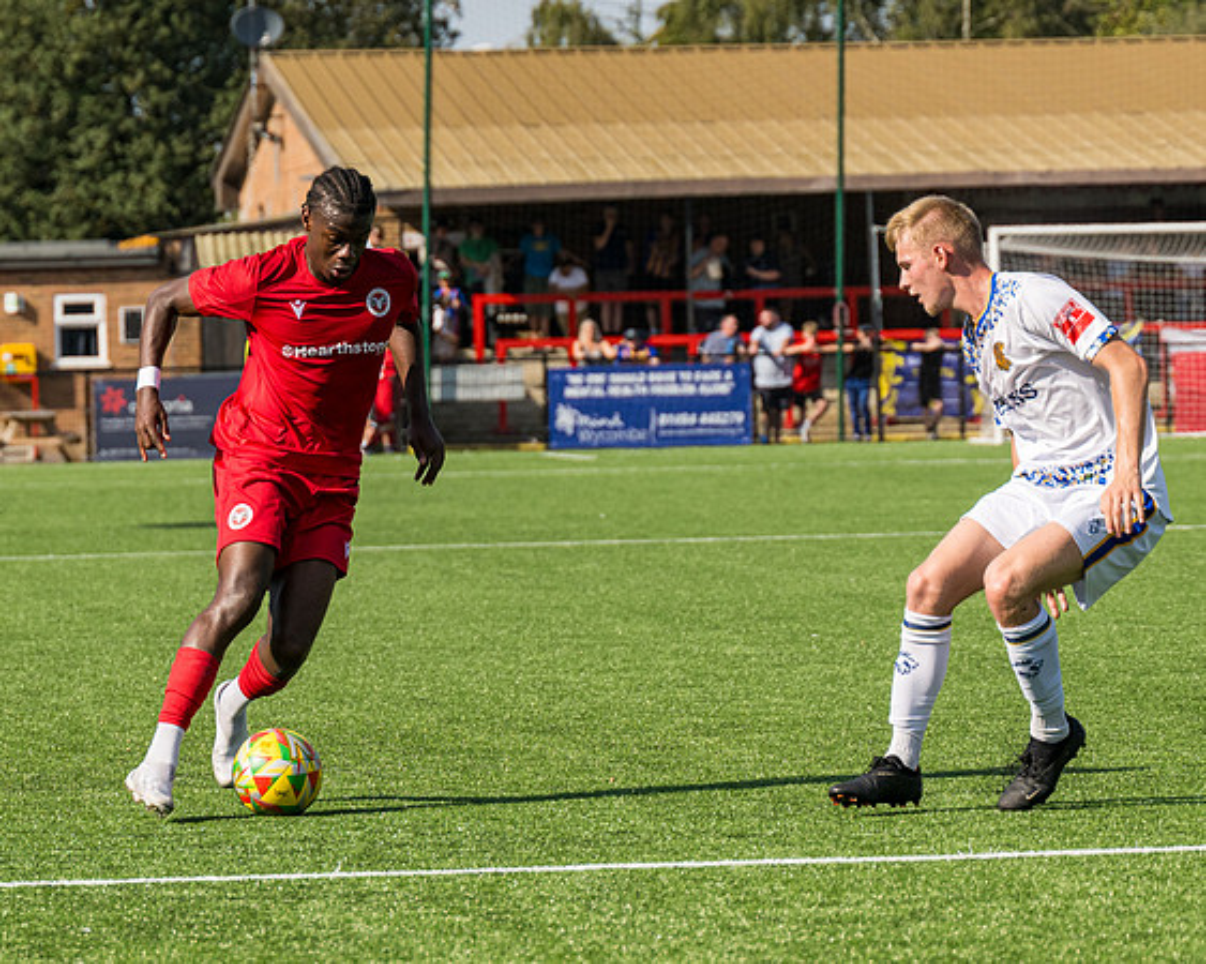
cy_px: 518
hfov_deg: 7.8
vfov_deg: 6.3
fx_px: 8818
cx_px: 490
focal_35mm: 247
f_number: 4.5
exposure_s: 1/2500
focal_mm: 115
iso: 200
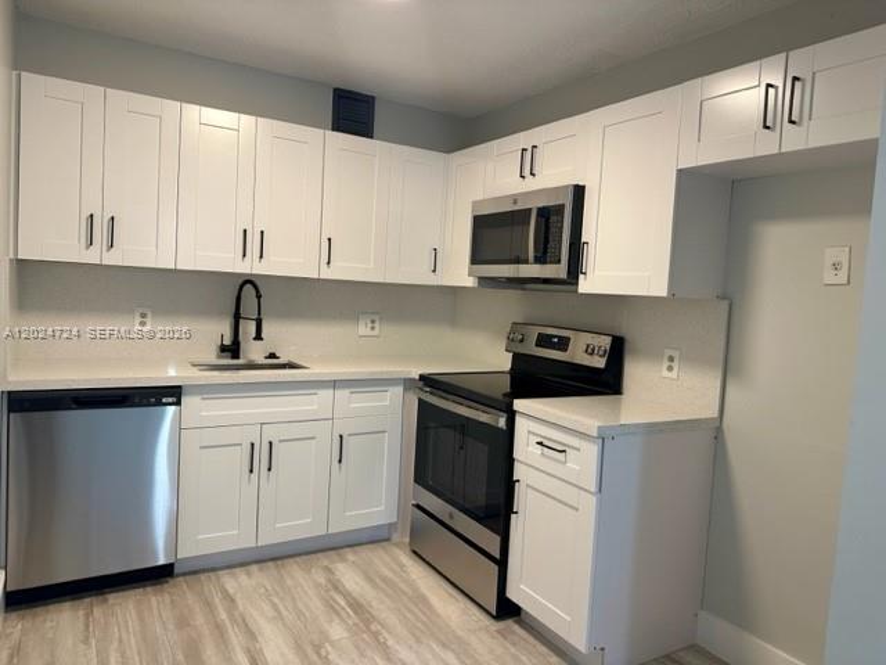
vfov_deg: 56.8
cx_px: 443
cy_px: 332
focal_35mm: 24
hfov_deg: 71.6
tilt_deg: -4.3
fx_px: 614
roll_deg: -4.0
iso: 200
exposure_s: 1/120
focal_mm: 6.86
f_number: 1.78
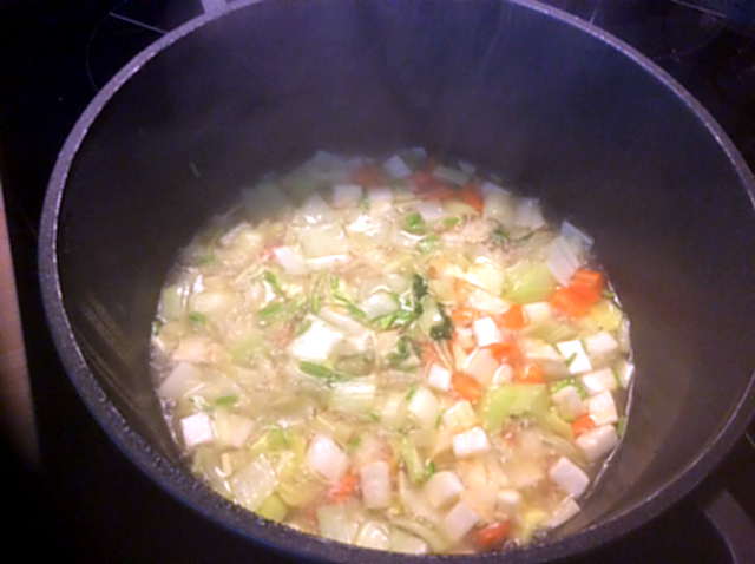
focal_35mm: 32
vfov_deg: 44.1
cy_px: 282
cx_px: 378
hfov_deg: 56.9
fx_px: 697
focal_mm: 3.3
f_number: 2.4
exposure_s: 1/25
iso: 160
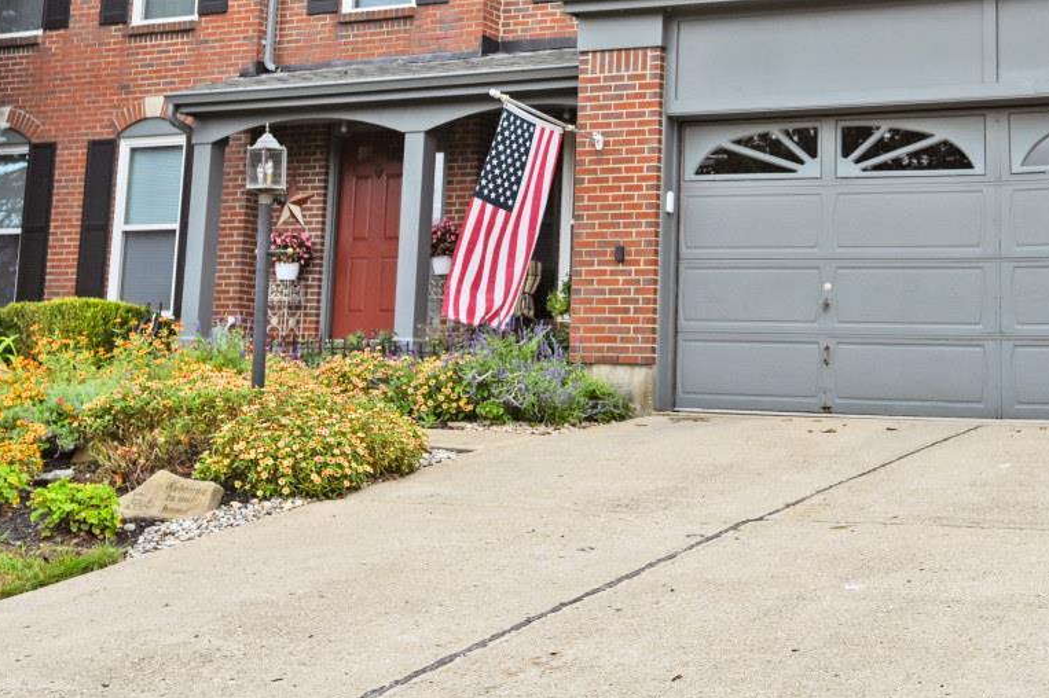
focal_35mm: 59
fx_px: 1718
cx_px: 704
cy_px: 92
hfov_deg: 33.6
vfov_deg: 22.5
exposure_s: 1/250
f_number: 5.6
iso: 200
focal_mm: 30
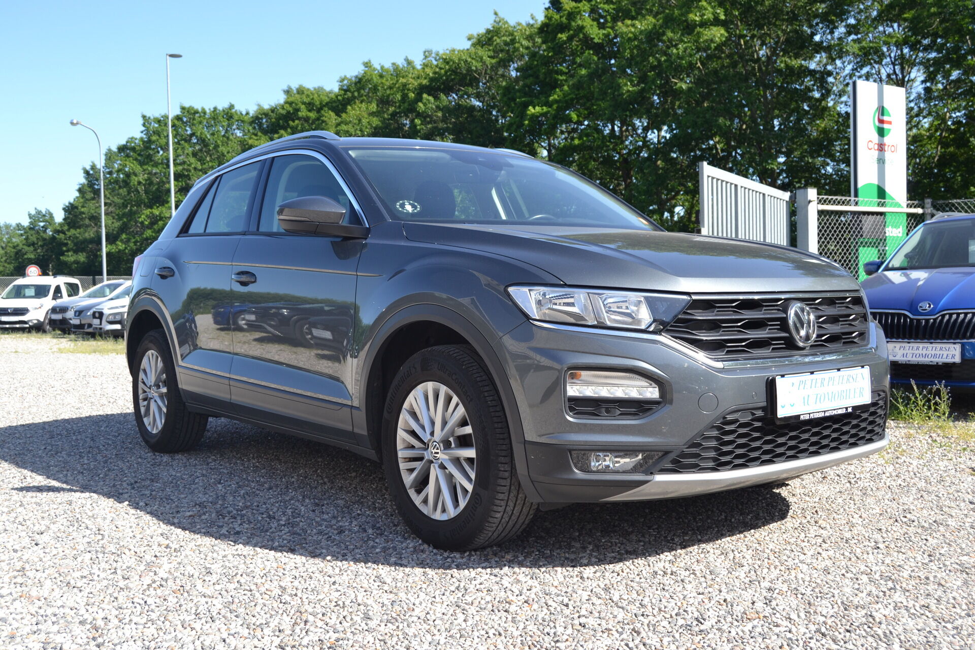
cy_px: 325
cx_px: 488
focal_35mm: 34
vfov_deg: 38.4
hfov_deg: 55.1
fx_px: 934
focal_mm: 23
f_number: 6.3
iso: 100
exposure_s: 1/160
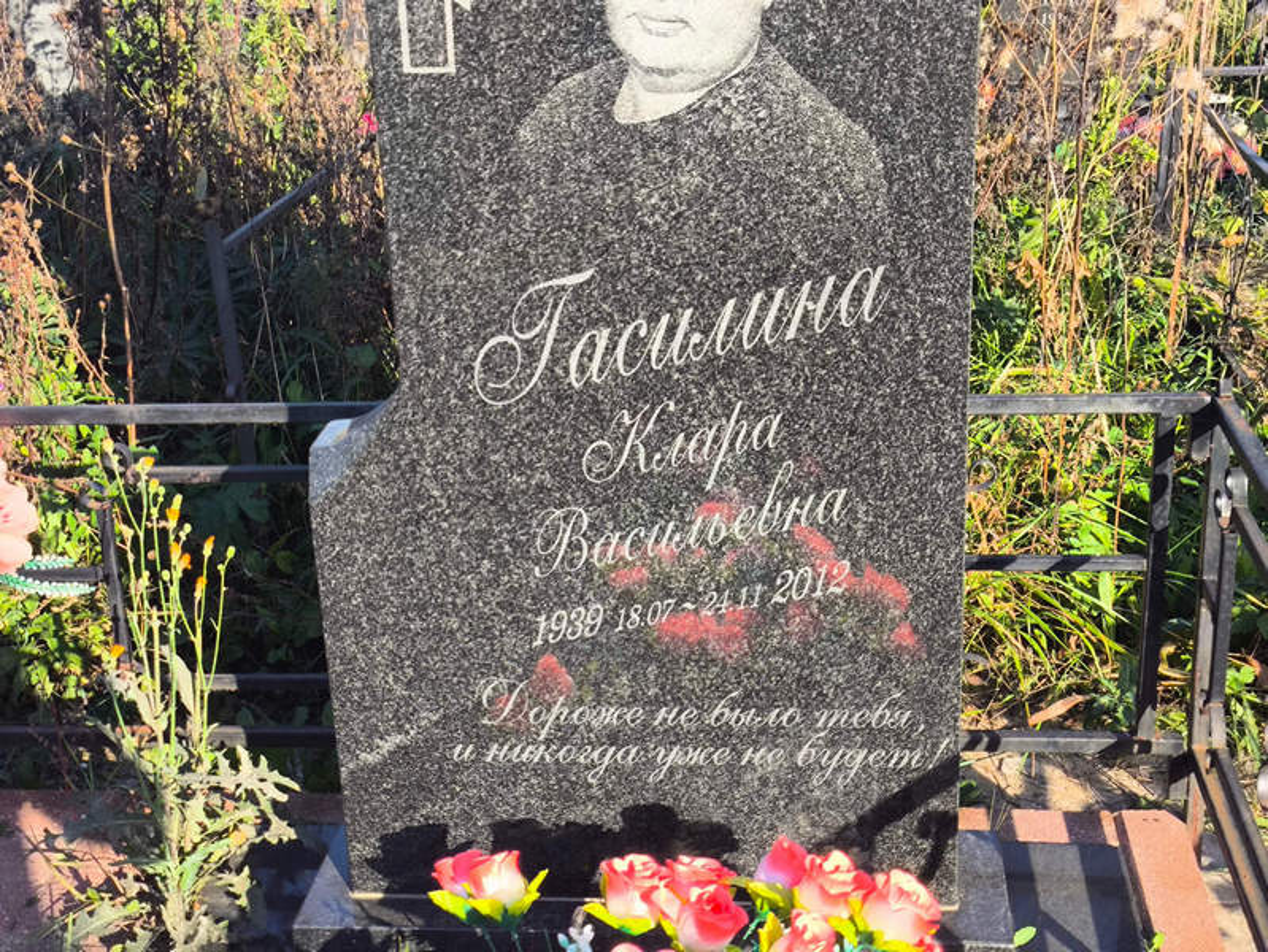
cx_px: 634
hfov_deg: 38.2
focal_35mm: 50
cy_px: 476
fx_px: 1832
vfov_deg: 29.1
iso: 50
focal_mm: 4.71
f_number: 1.7
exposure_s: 1/877
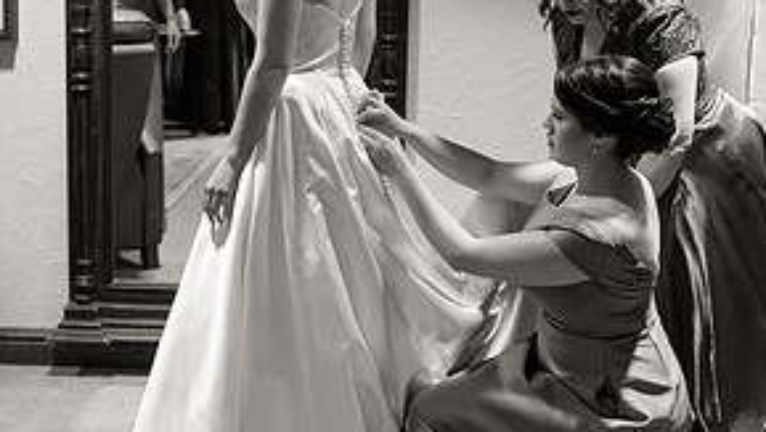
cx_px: 392
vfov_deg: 20.8
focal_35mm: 57
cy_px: 77
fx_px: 1158
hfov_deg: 36.6
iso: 3200
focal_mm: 35
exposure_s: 1/125
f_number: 2.8
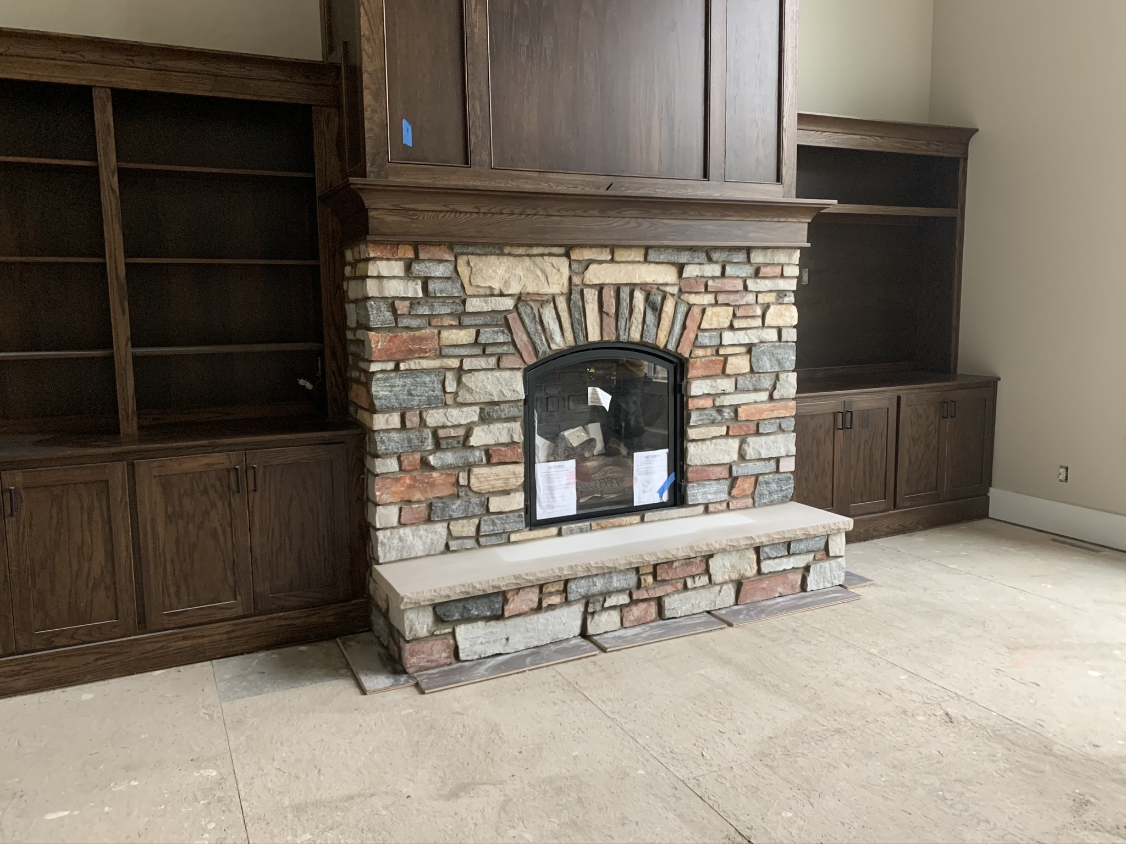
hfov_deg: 67.3
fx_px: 846
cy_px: 422
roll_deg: +1.4
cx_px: 563
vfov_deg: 53.1
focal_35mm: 26
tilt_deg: -3.5
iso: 400
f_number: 1.8
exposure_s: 1/60
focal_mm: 4.25
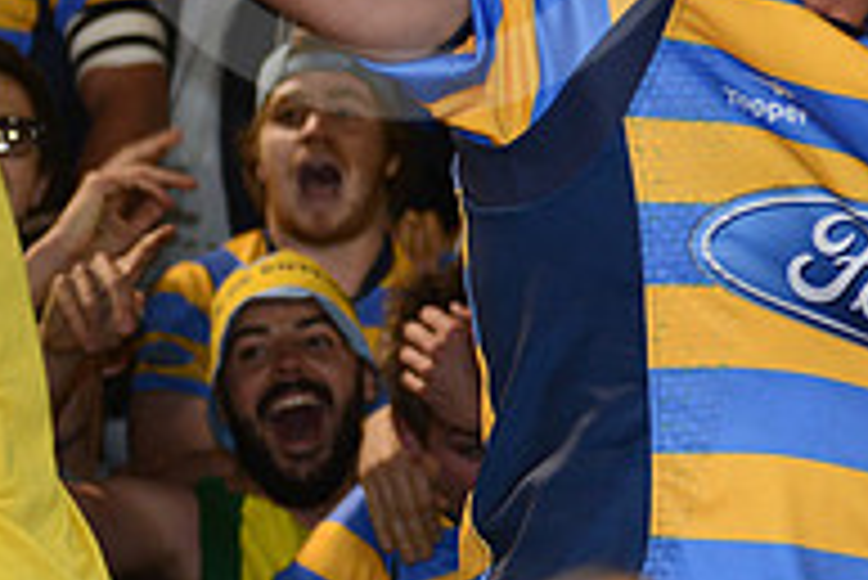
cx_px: 1174
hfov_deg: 13.6
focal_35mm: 144
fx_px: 3474
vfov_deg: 9.4
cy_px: -200
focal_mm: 48
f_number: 2.8
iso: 800
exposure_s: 1/200
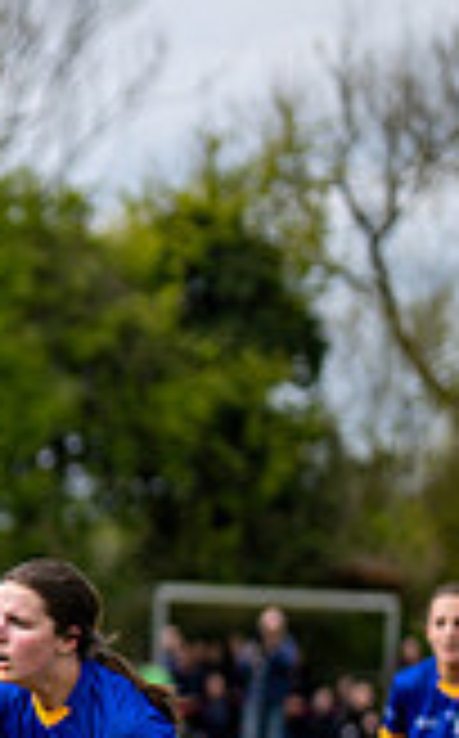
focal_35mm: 452
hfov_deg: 2.9
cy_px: 704
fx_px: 9079
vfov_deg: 4.6
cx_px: -742
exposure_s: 1/4000
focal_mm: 125
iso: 360
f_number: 2.8
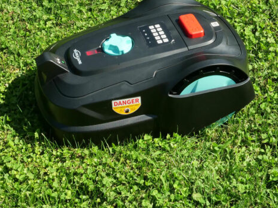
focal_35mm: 85
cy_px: 69
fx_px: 683
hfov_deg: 23.0
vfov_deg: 17.3
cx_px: 130
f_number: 7.1
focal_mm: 17
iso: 400
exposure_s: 1/800
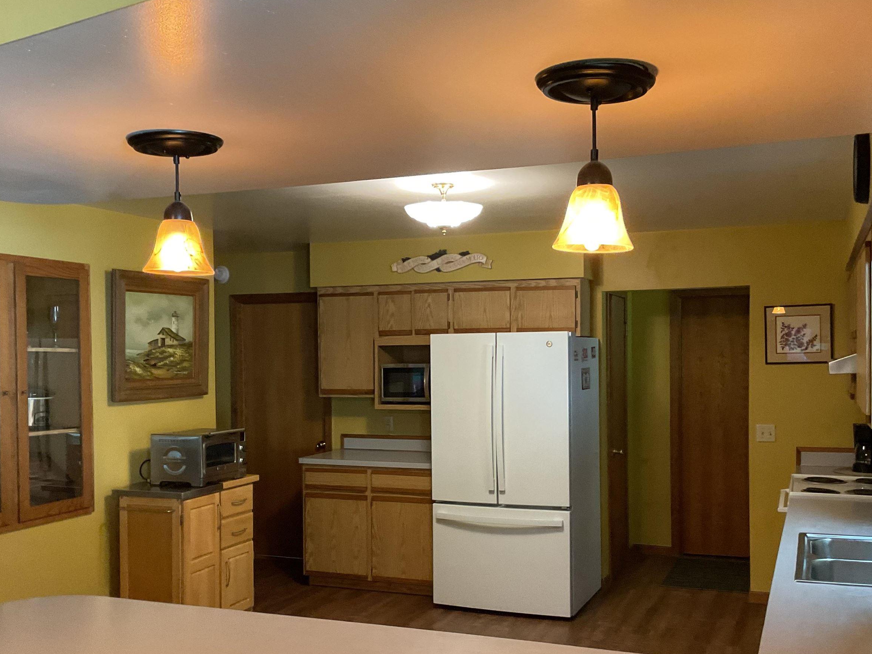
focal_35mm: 38
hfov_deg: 49.0
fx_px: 957
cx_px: 457
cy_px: 384
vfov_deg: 37.6
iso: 250
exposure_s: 1/60
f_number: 1.8
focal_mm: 3
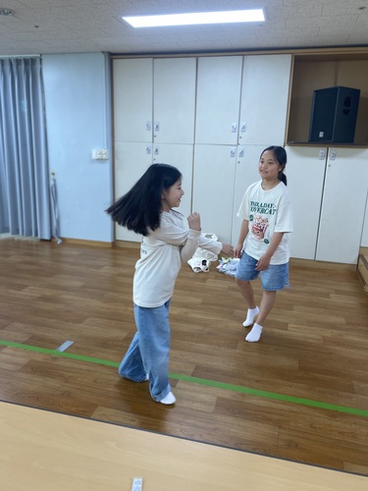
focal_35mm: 26
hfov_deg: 53.1
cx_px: 184
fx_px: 369
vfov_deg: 67.3
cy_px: 246
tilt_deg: -13.9
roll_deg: -4.4
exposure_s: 1/60
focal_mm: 4.25
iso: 100
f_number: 1.8
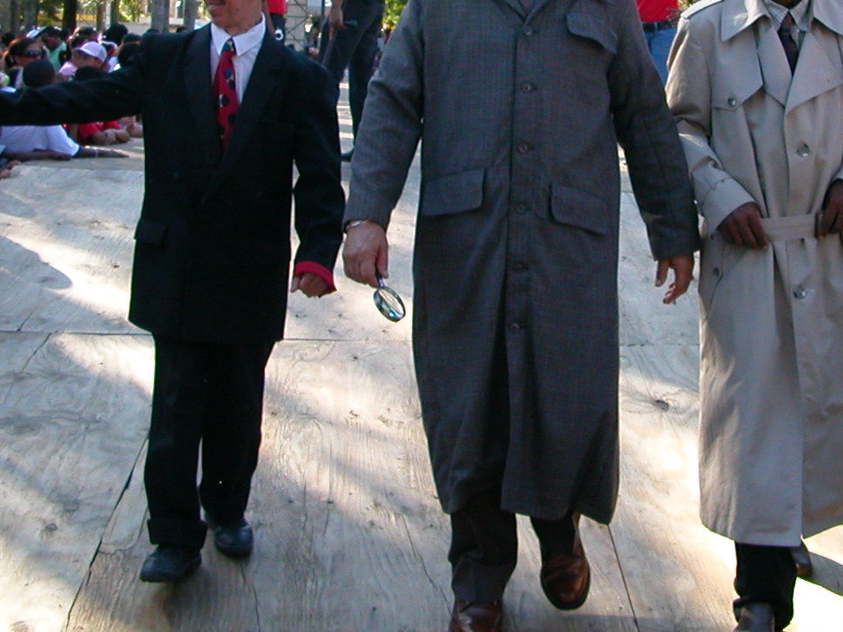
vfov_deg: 23.6
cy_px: 116
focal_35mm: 61
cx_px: 592
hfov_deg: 31.3
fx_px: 1486
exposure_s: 1/314
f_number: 2.7
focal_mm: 5.6
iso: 100
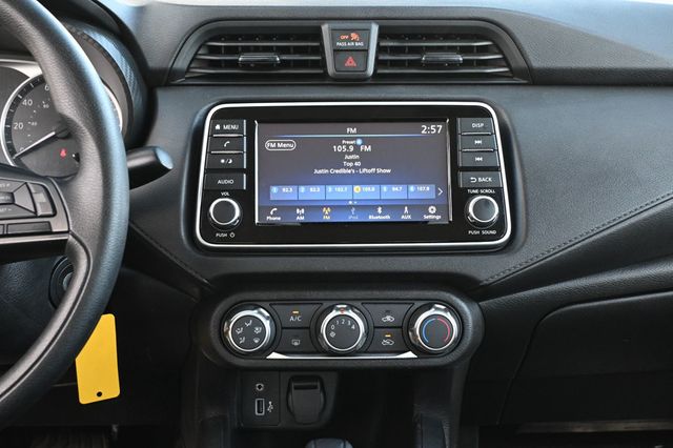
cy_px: 224
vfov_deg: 24.4
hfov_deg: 36.0
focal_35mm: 56
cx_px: 336
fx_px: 1037
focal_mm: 37
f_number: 5.3
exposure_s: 1/125
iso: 2000
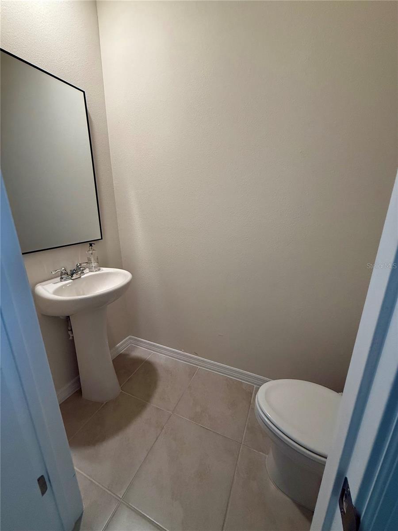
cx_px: 199
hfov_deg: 85.7
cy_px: 266
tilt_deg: -14.9
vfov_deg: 102.1
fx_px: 215
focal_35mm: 14
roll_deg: -0.5
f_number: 2.2
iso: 320
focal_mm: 2.22
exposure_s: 1/120
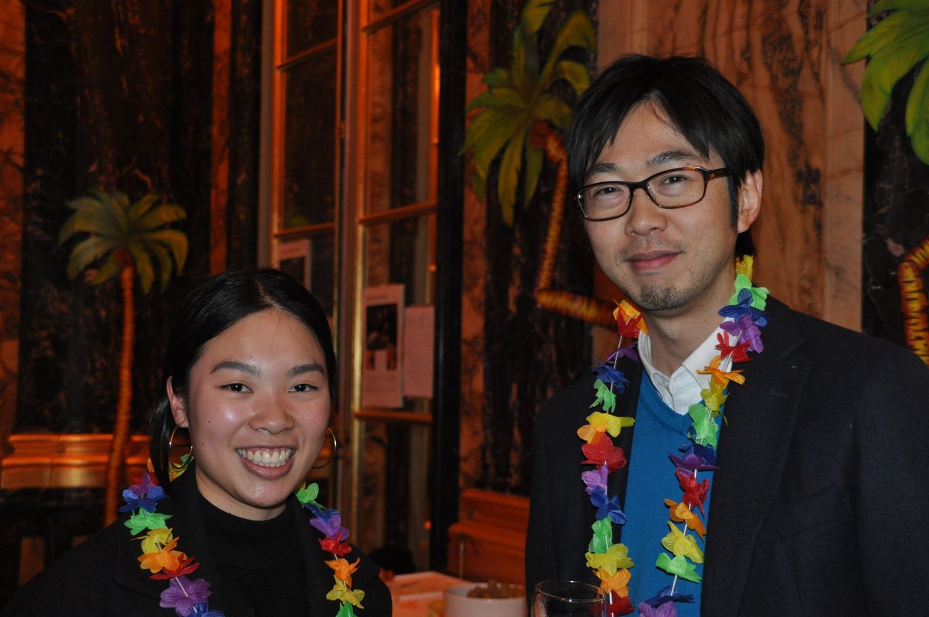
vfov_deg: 26.4
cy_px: 308
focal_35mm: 51
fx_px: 1314
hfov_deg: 38.9
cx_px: 464
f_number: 4.5
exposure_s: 1/60
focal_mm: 34
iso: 800
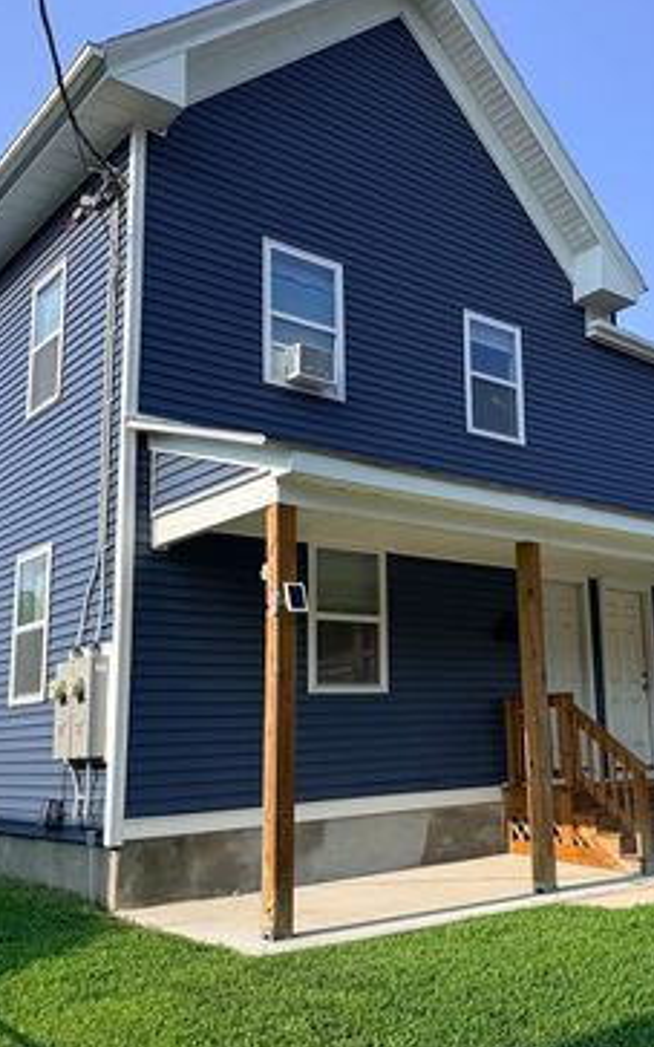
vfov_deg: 55.3
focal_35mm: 35
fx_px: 998
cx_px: 472
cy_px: 529
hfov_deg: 35.7
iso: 80
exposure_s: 1/3425
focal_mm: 6.76
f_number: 1.78
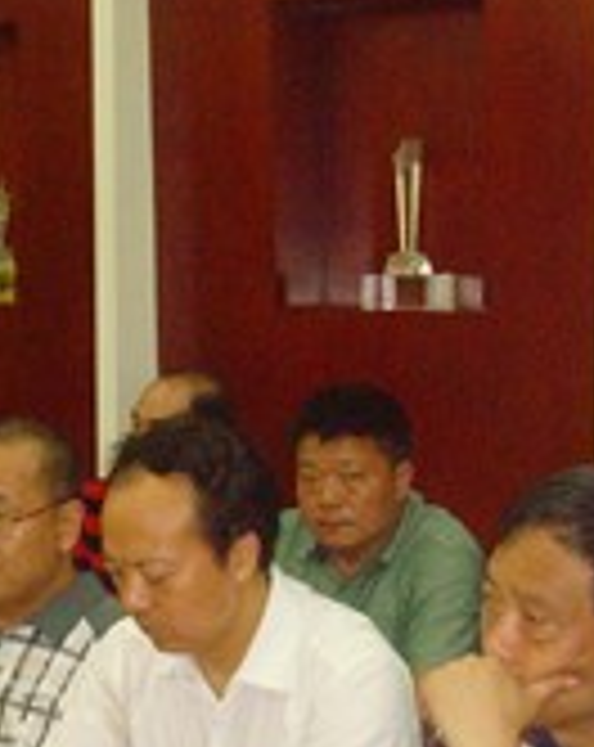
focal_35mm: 115
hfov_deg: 13.2
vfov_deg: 16.5
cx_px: 40
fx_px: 2536
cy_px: 668
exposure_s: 1/45
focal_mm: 6.6
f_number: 3.5
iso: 400
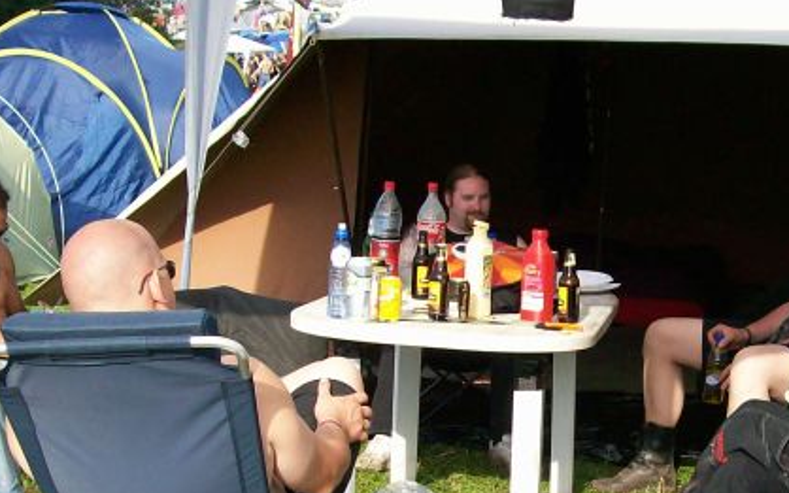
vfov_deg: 17.5
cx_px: 447
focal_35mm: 73
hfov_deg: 28.2
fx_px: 1569
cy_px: 470
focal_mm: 6
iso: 80
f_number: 2.7
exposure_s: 1/822
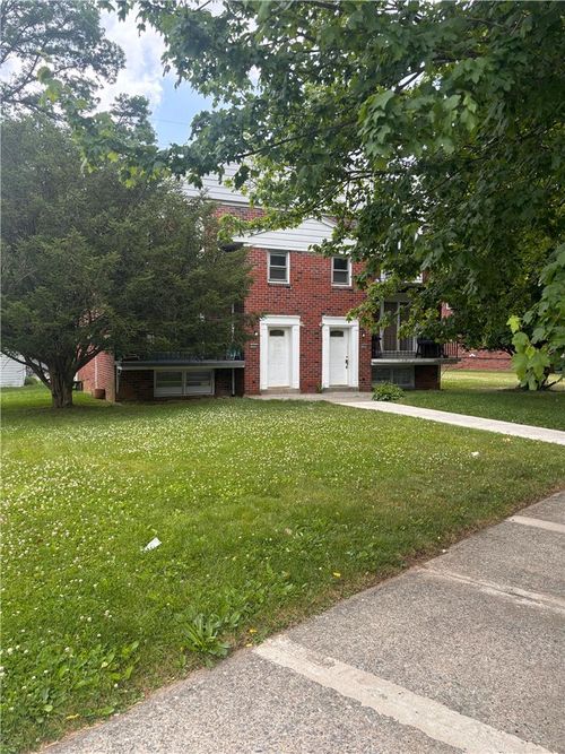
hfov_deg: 53.0
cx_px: 282
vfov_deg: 67.3
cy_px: 377
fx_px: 566
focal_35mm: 26
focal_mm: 5.96
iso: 50
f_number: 1.6
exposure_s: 1/818
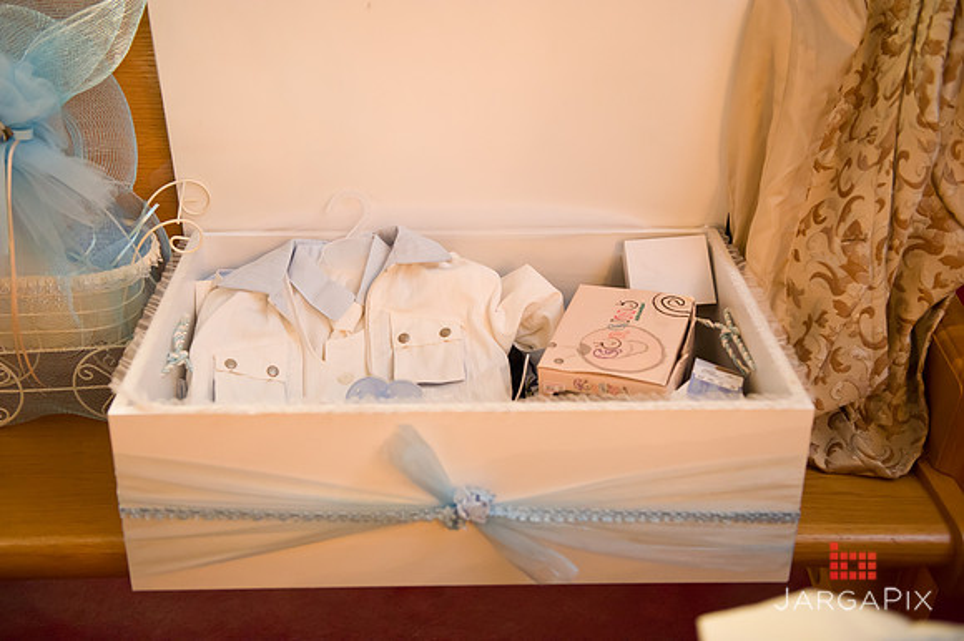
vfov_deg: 29.8
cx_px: 482
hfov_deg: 43.6
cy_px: 320
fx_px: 1204
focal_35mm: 45
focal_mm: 45
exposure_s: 1/125
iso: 3200
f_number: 3.2
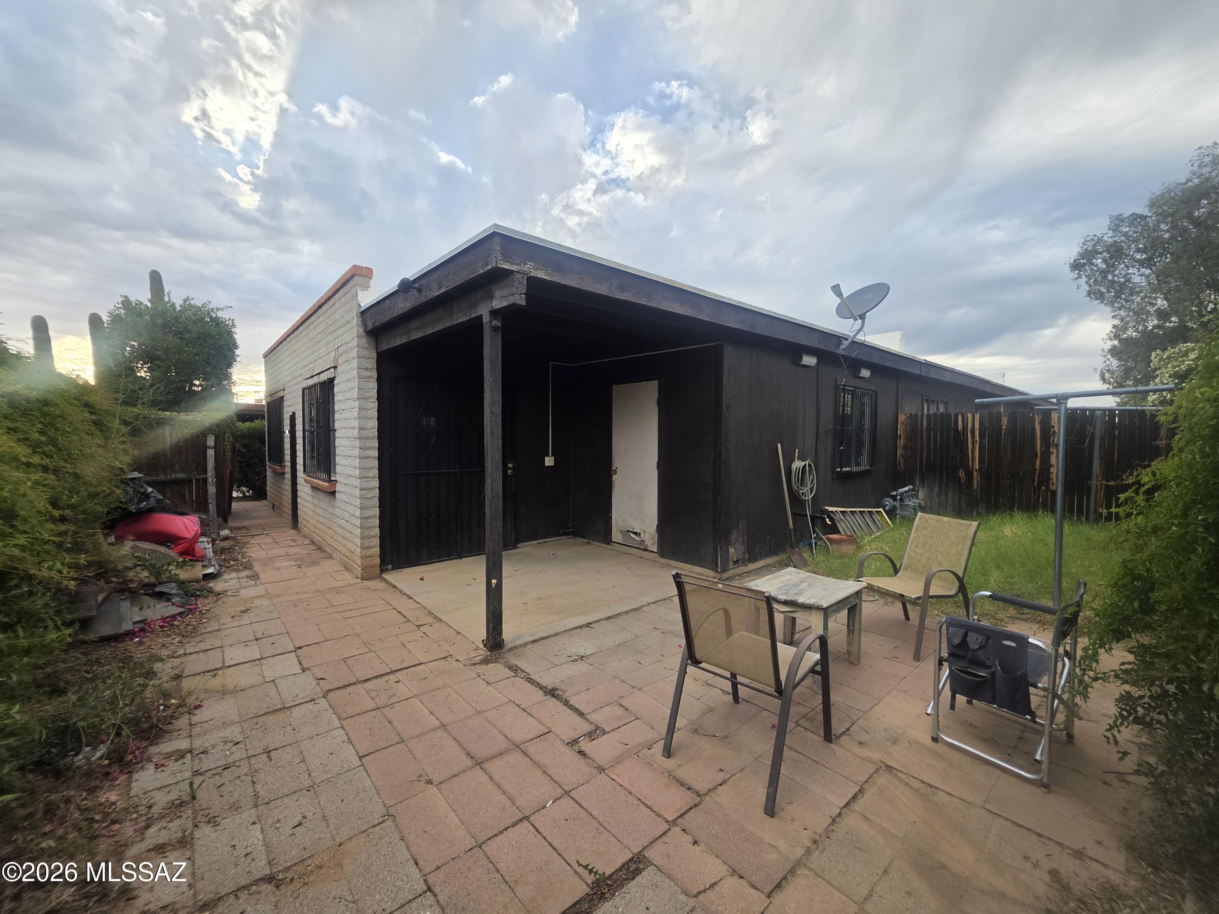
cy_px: 457
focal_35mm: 13
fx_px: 458
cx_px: 610
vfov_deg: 89.9
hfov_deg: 106.2
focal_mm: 2.2
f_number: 1.9
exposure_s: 1/322
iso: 40
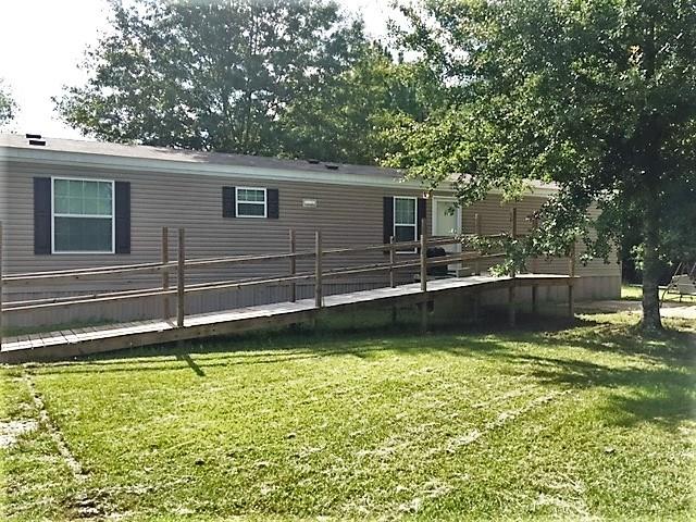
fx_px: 583
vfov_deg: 48.2
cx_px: 348
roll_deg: -1.0
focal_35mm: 29
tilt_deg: +0.4
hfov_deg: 61.7
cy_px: 261
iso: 32
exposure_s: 1/989
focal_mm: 4.15
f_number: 2.2
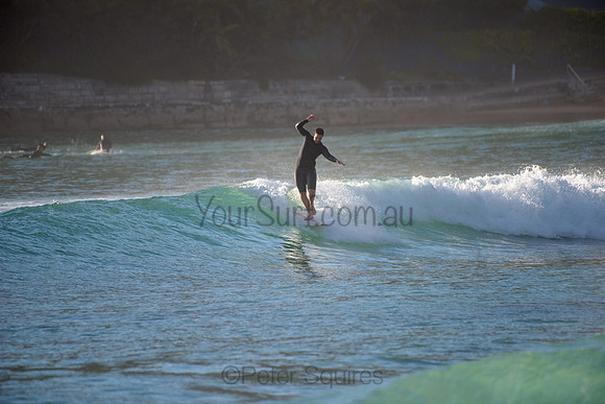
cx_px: 302
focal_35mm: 500
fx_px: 8404
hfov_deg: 4.1
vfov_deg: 2.8
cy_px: 202
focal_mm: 500
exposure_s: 1/2000
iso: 360
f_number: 5.6
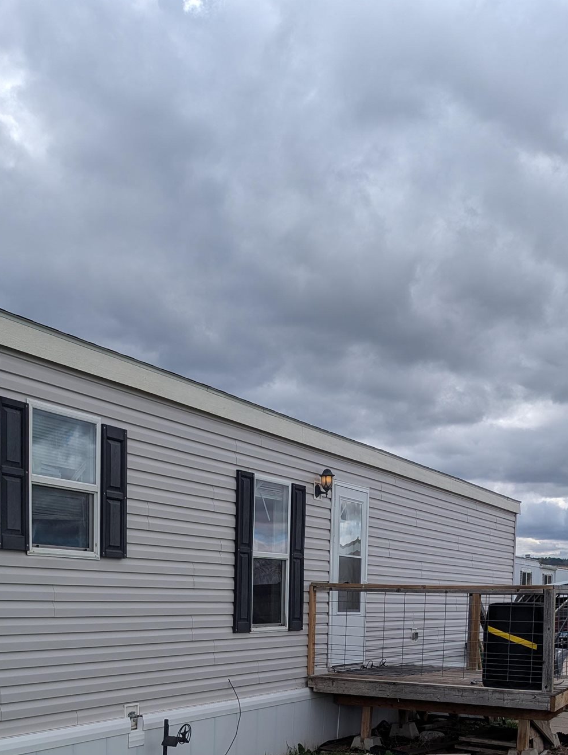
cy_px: 657
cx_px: 132
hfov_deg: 33.6
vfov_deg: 41.7
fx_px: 917
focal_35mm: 42
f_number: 1.85
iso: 23
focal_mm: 6.81
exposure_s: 1/2058
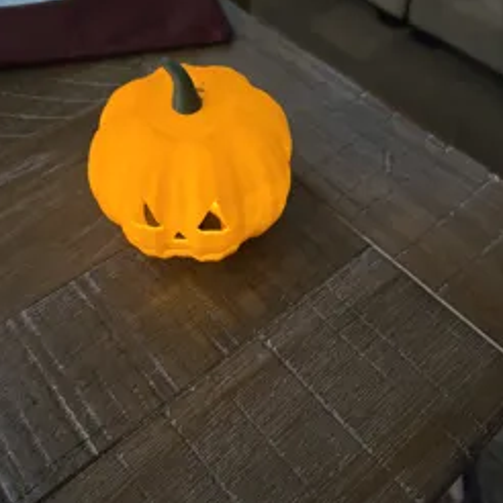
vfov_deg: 49.5
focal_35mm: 33
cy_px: 204
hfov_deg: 49.7
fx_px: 543
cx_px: 233
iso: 1600
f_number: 1.8
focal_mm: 5.4
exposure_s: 1/60
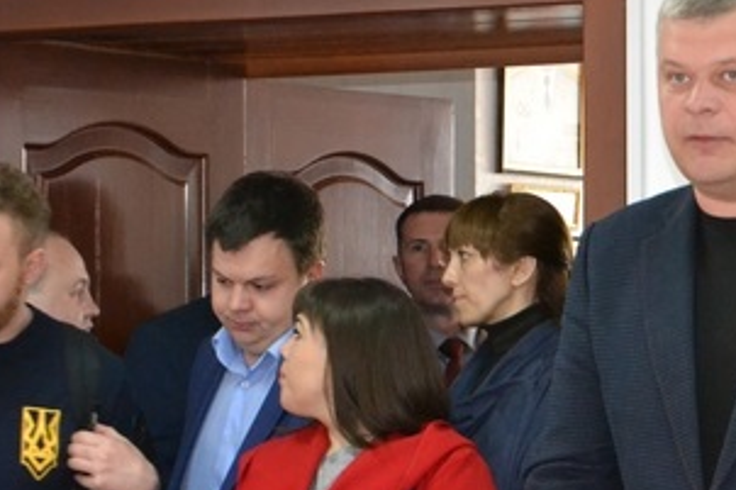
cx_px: 673
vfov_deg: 7.8
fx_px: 3577
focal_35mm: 175
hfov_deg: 11.7
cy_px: 343
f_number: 5.6
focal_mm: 55
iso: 3200
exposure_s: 1/60
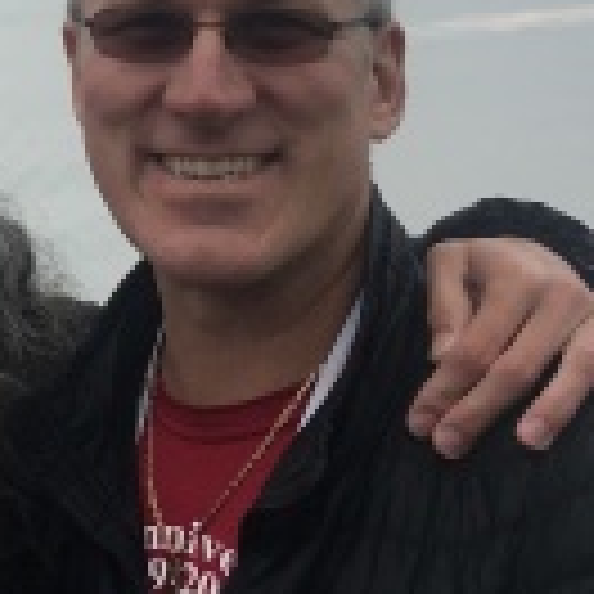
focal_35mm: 124
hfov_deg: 13.2
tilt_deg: -0.6
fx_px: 2407
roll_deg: -0.1
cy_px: -274
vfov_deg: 13.3
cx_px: -338
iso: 25
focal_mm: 4.15
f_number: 2.2
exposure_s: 1/545
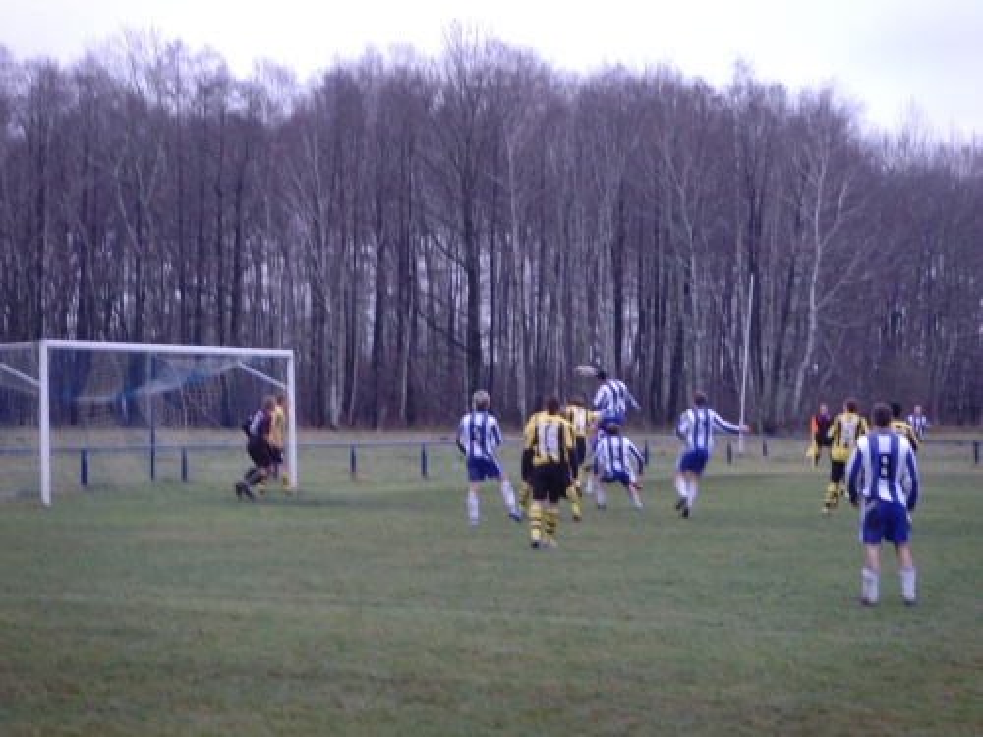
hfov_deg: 20.7
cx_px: 492
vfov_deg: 15.6
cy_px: 368
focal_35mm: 95
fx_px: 2698
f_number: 4.4
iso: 200
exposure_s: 1/45
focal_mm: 16
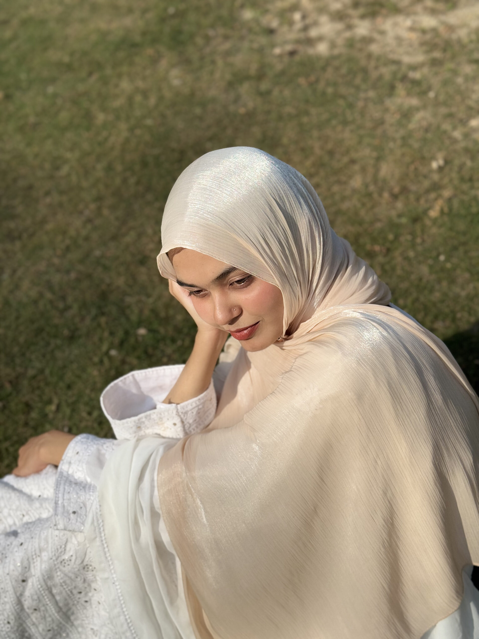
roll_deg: +2.7
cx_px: 240
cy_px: 320
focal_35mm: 48
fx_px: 886
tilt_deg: -37.7
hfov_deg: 30.3
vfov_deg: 39.7
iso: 64
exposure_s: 1/5376
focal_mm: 6.76
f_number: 1.78
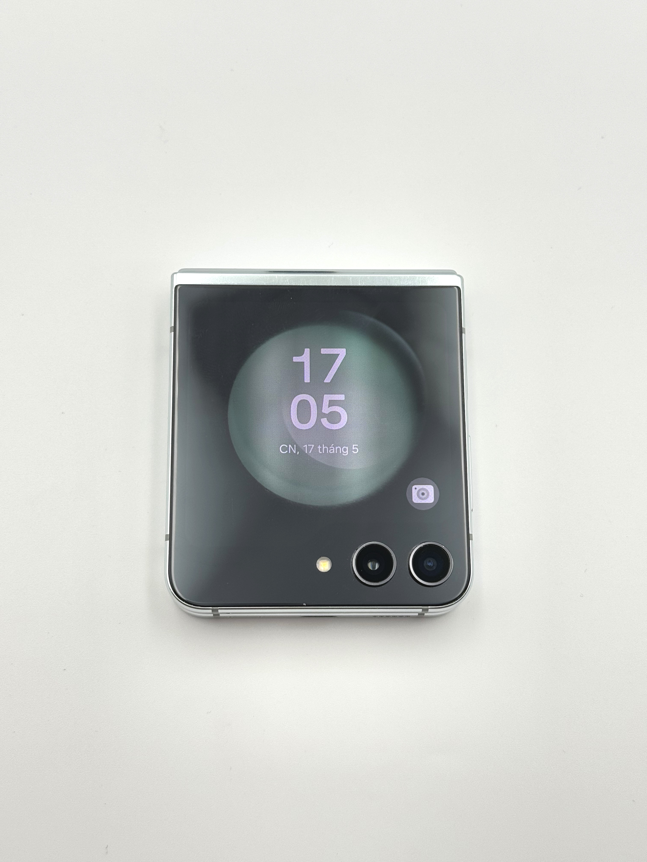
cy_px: 431
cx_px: 324
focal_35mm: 48
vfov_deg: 39.7
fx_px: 1196
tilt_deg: -77.3
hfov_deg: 30.3
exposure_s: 1/323
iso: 64
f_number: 1.78
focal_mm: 6.76
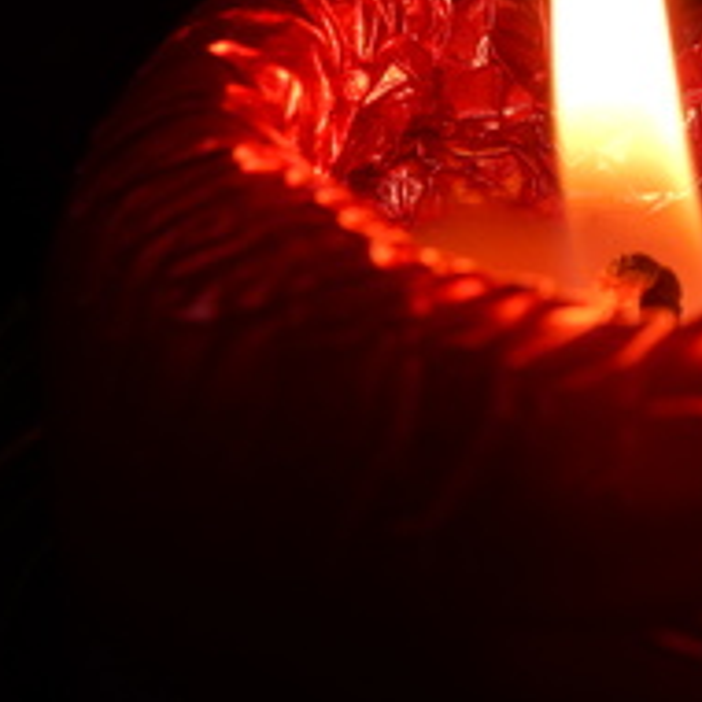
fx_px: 1537
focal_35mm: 67
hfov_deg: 24.8
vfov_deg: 25.4
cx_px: 661
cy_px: 166
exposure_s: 1/80
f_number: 4
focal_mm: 6.4
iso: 125
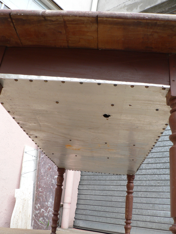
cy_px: 117
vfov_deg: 51.4
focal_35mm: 36
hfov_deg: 39.7
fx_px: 244
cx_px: 88
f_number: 2.8
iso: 80
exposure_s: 1/200
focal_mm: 6
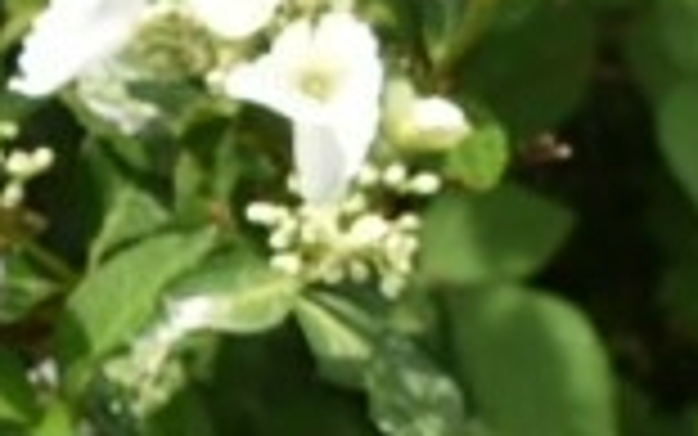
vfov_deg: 5.0
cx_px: -617
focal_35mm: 261
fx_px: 4967
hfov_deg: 7.7
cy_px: 94
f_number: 8
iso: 200
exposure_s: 1/250
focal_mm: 22
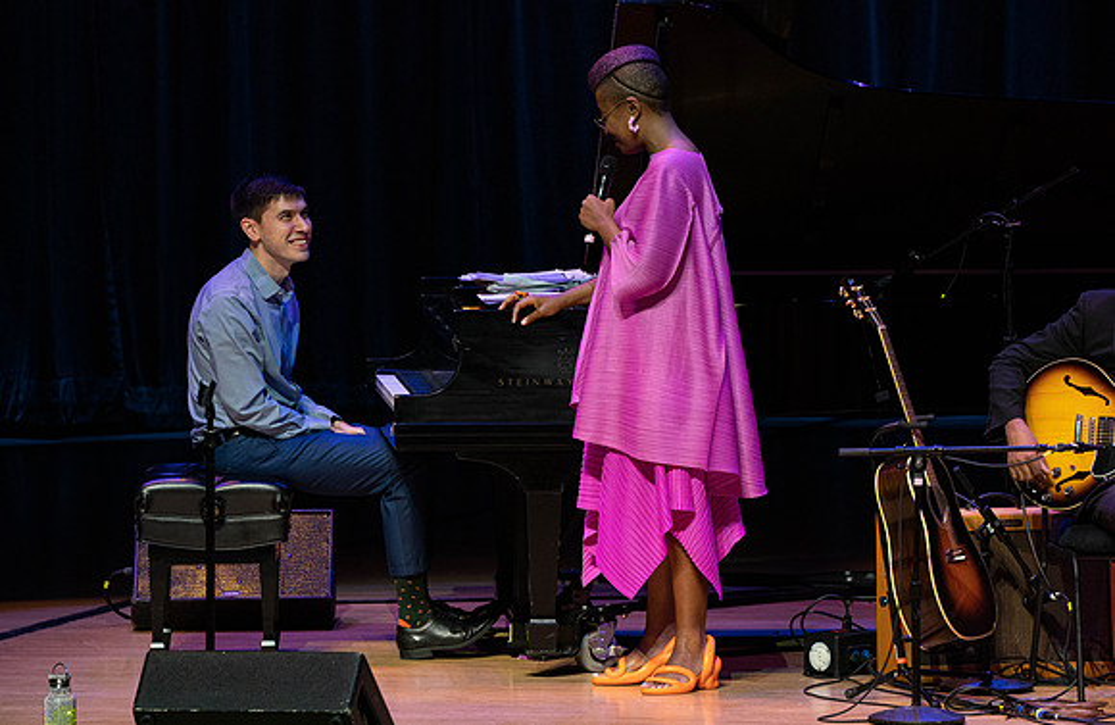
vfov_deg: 3.6
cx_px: 585
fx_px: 11504
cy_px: 335
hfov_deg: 5.5
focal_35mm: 374
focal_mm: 342
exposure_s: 1/320
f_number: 9
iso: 4000
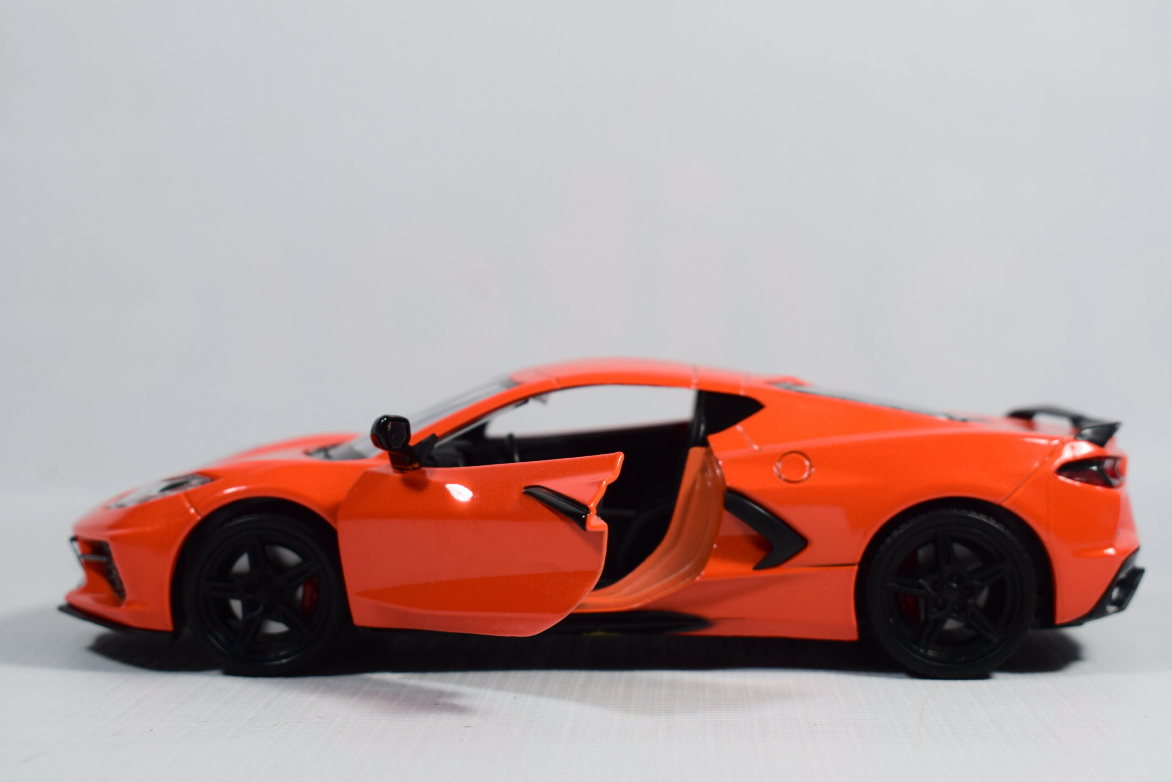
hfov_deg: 33.4
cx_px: 586
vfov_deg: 22.6
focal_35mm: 60
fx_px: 1953
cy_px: 391
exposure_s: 1/50
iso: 400
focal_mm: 40
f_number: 8
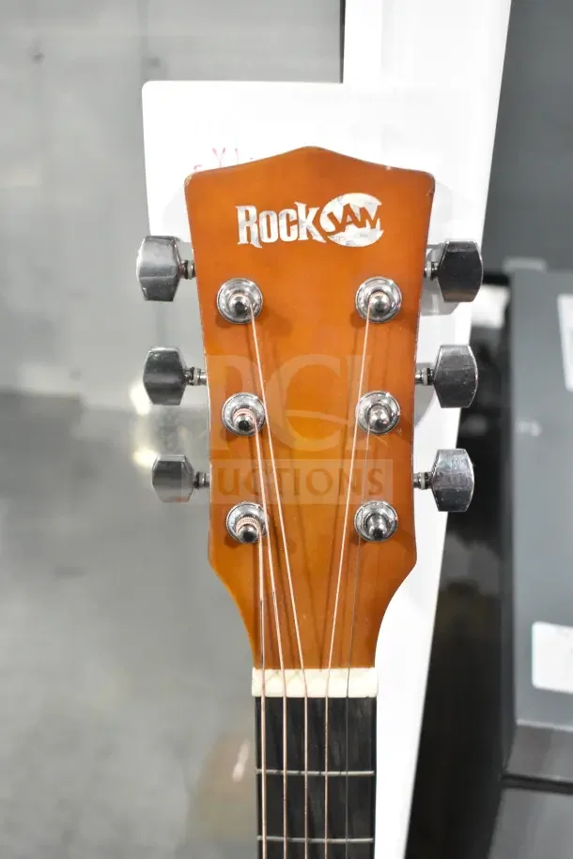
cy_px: 430
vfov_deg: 46.4
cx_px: 286
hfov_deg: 31.9
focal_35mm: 42
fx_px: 1003
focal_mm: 28
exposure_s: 1/125
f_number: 5.6
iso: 6400
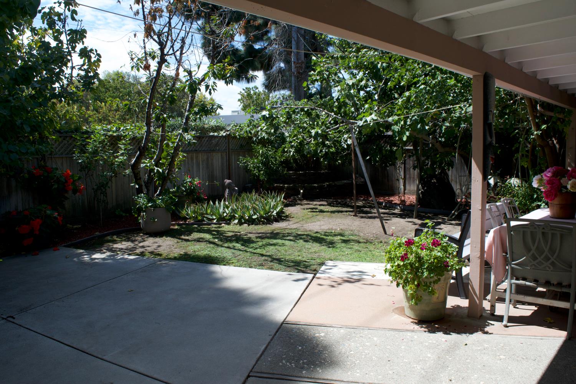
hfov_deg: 67.4
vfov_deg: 47.9
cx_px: 288
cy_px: 192
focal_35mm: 27
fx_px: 432
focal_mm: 18
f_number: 11
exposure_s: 1/400
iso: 400
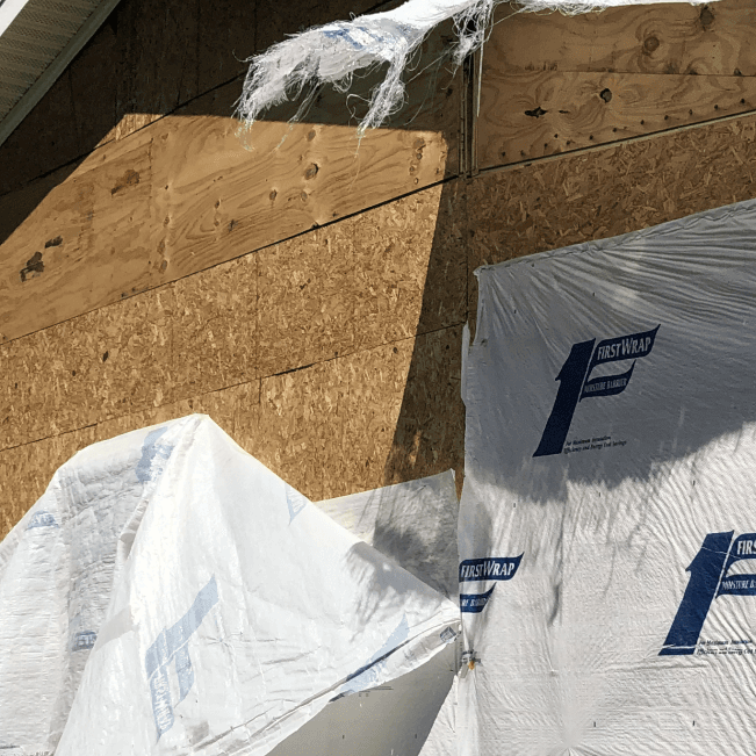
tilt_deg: +7.9
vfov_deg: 23.4
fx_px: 1804
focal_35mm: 73
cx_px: 708
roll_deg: -0.7
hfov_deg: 23.0
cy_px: 578
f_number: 1.8
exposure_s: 1/5348
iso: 25
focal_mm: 4
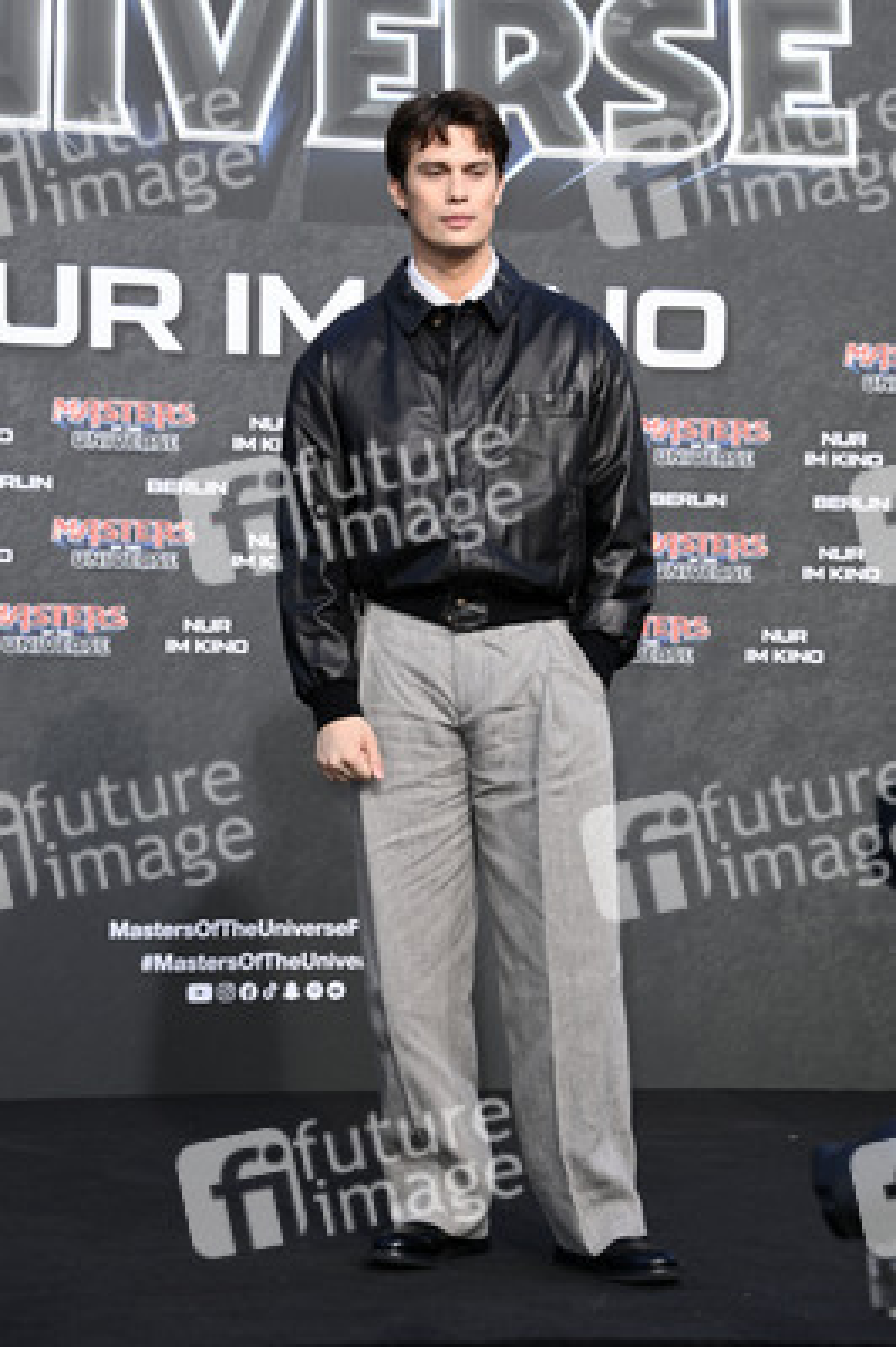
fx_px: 3665
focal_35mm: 98
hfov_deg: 13.9
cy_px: 674
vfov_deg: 20.8
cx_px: 448
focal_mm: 98
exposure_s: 1/250
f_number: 6.3
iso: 250
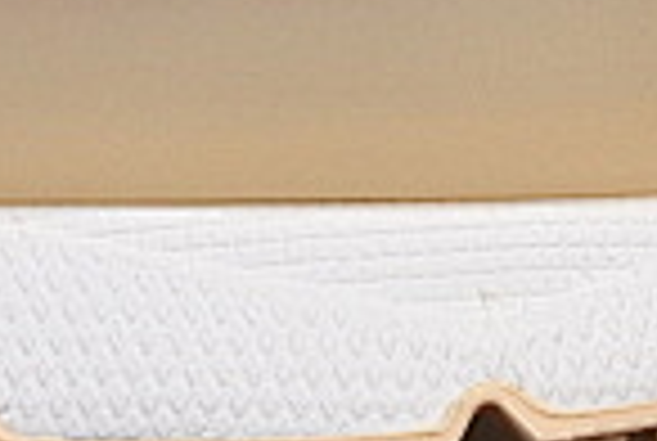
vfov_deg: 2.5
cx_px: -927
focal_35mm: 553
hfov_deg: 3.7
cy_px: -468
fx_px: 10113
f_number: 8
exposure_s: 1/80
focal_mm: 50
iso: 160
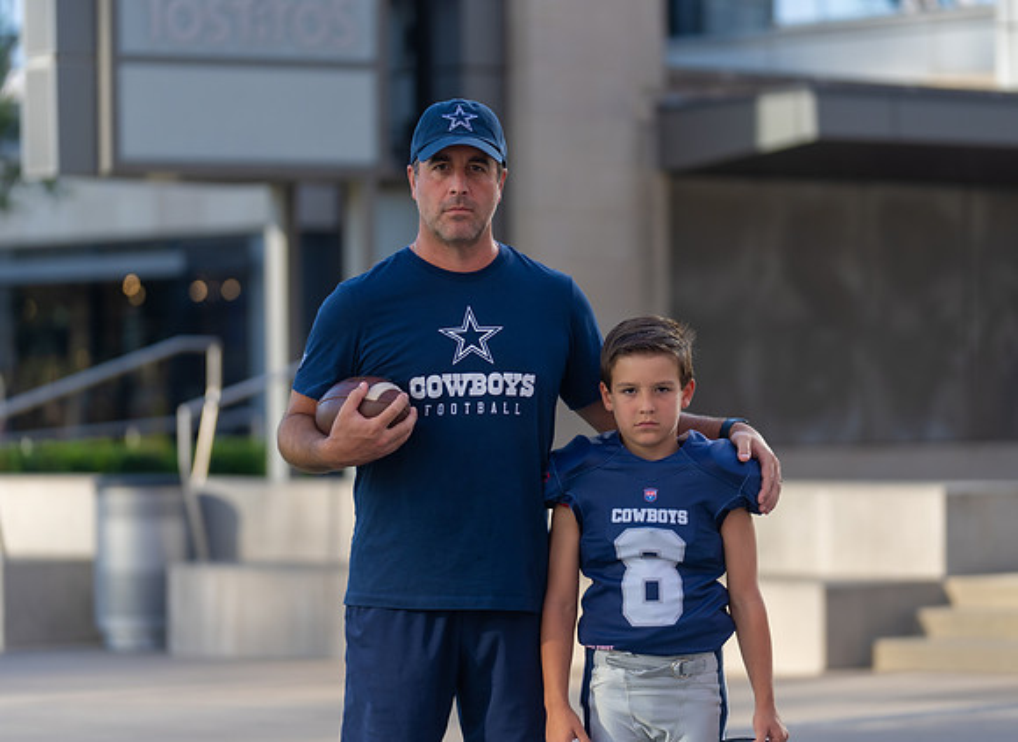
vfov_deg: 9.8
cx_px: 536
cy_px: 372
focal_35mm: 148
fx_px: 4311
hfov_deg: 13.5
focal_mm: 127
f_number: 2.8
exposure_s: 1/500
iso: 100
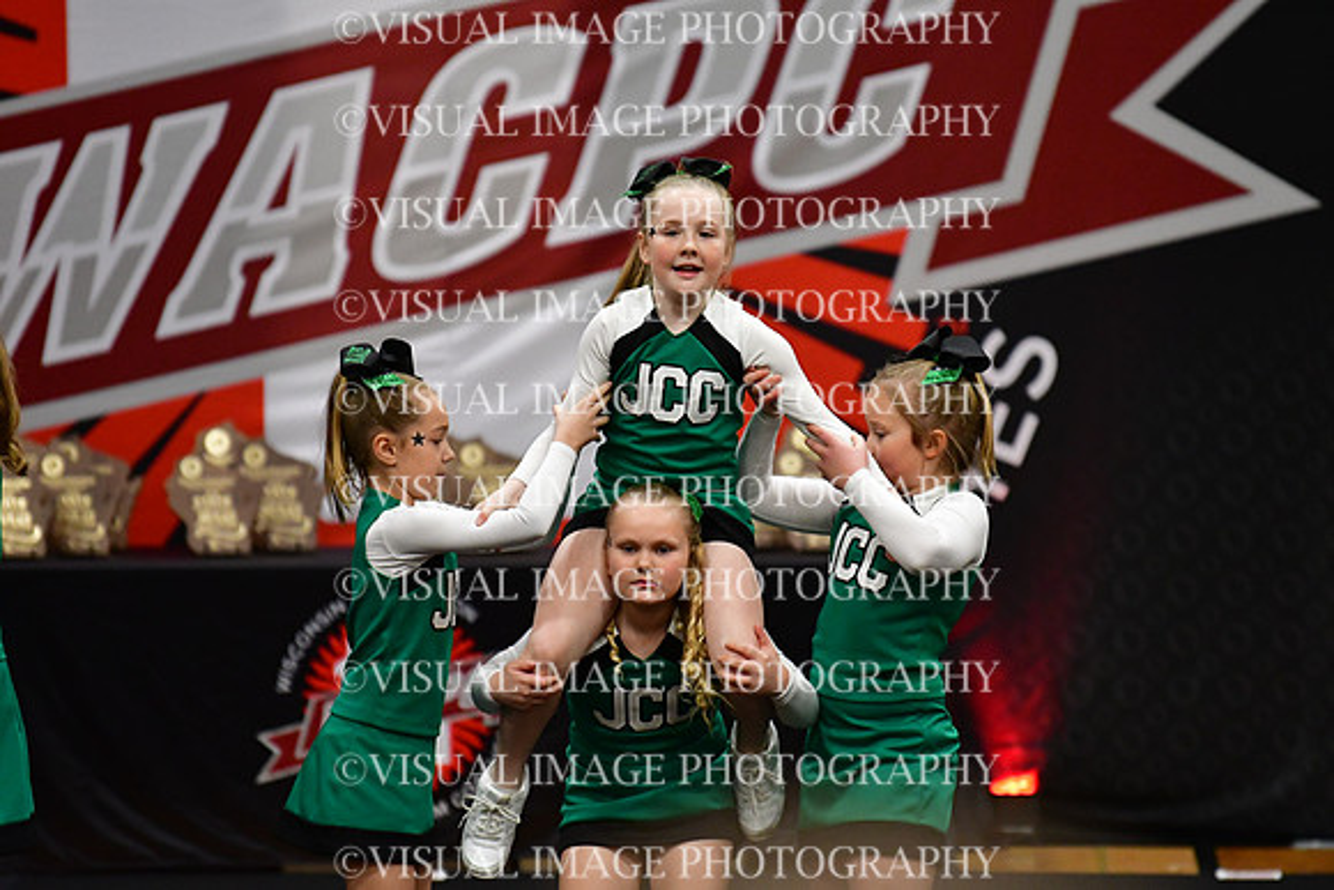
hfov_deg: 6.9
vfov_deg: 4.6
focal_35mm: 300
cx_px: 667
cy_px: 445
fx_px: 11119
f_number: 2.8
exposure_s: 1/800
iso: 4000
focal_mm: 200
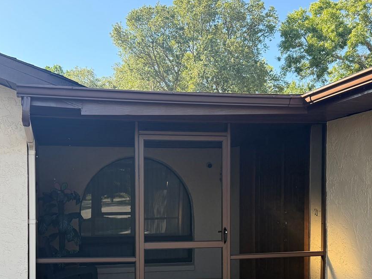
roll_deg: -0.4
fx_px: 473
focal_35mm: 44
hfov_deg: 42.8
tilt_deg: -0.7
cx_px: 161
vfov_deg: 32.3
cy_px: 206
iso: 100
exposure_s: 1/742
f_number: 1.78
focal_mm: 6.76
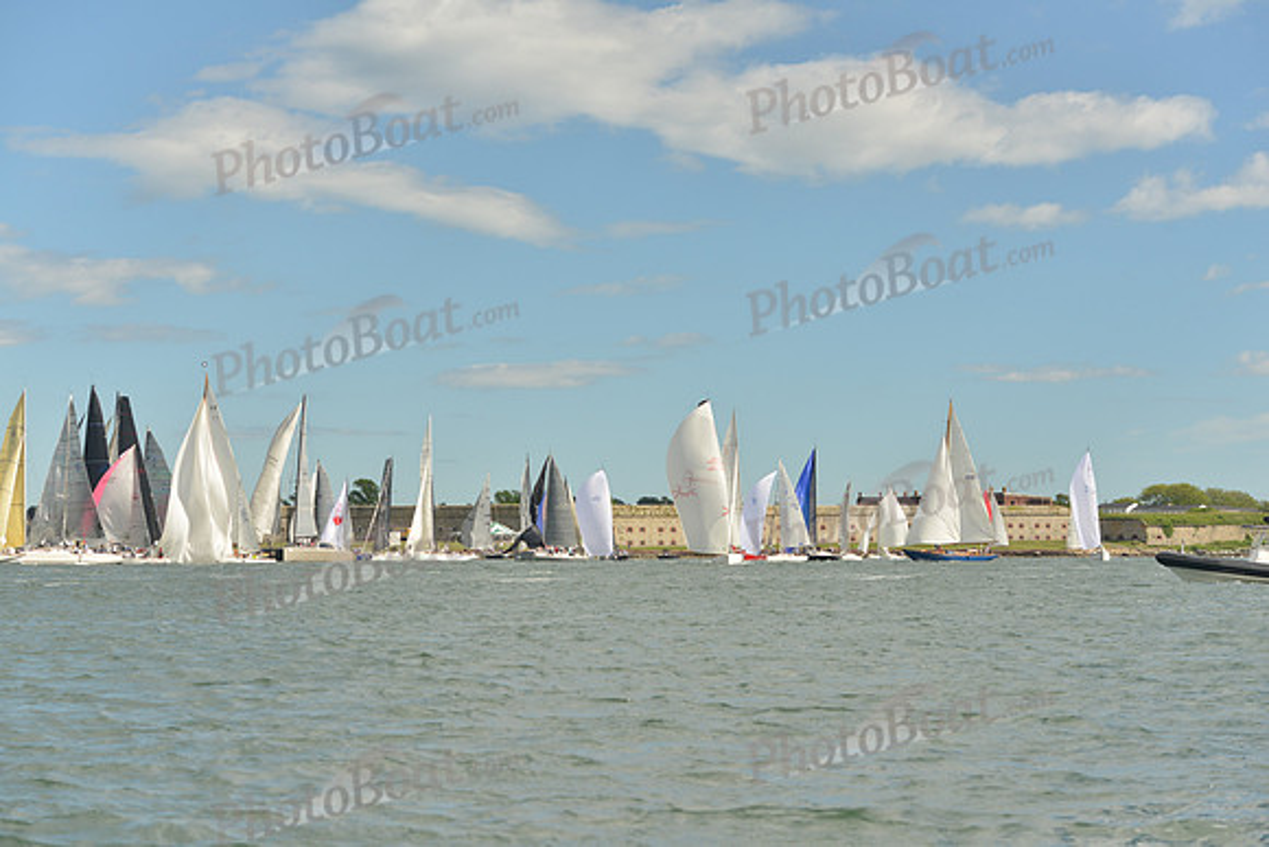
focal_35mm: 70
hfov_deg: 28.8
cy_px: 424
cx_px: 634
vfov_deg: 19.5
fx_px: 2468
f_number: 5.6
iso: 400
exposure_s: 1/640
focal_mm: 70
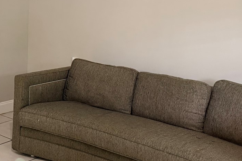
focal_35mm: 57
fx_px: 383
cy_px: 12
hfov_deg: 33.5
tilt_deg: -1.4
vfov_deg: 23.1
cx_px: 31
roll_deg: -1.0
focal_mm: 6.76
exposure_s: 1/60
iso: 500
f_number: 1.78
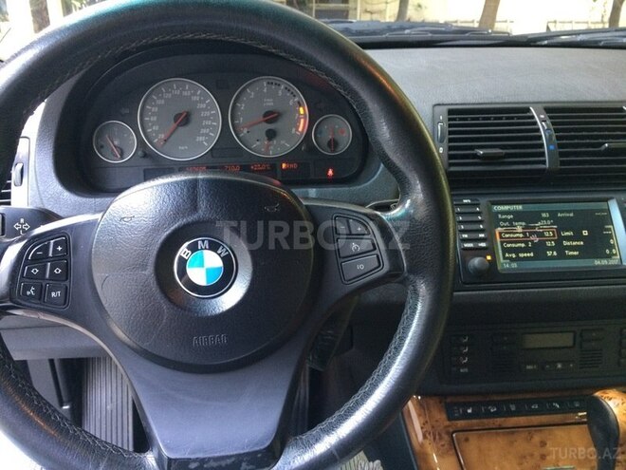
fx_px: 524
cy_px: 235
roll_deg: -1.0
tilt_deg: -23.0
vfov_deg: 48.2
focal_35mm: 29
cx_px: 313
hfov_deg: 61.7
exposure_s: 1/33
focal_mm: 4.15
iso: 200
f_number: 2.2
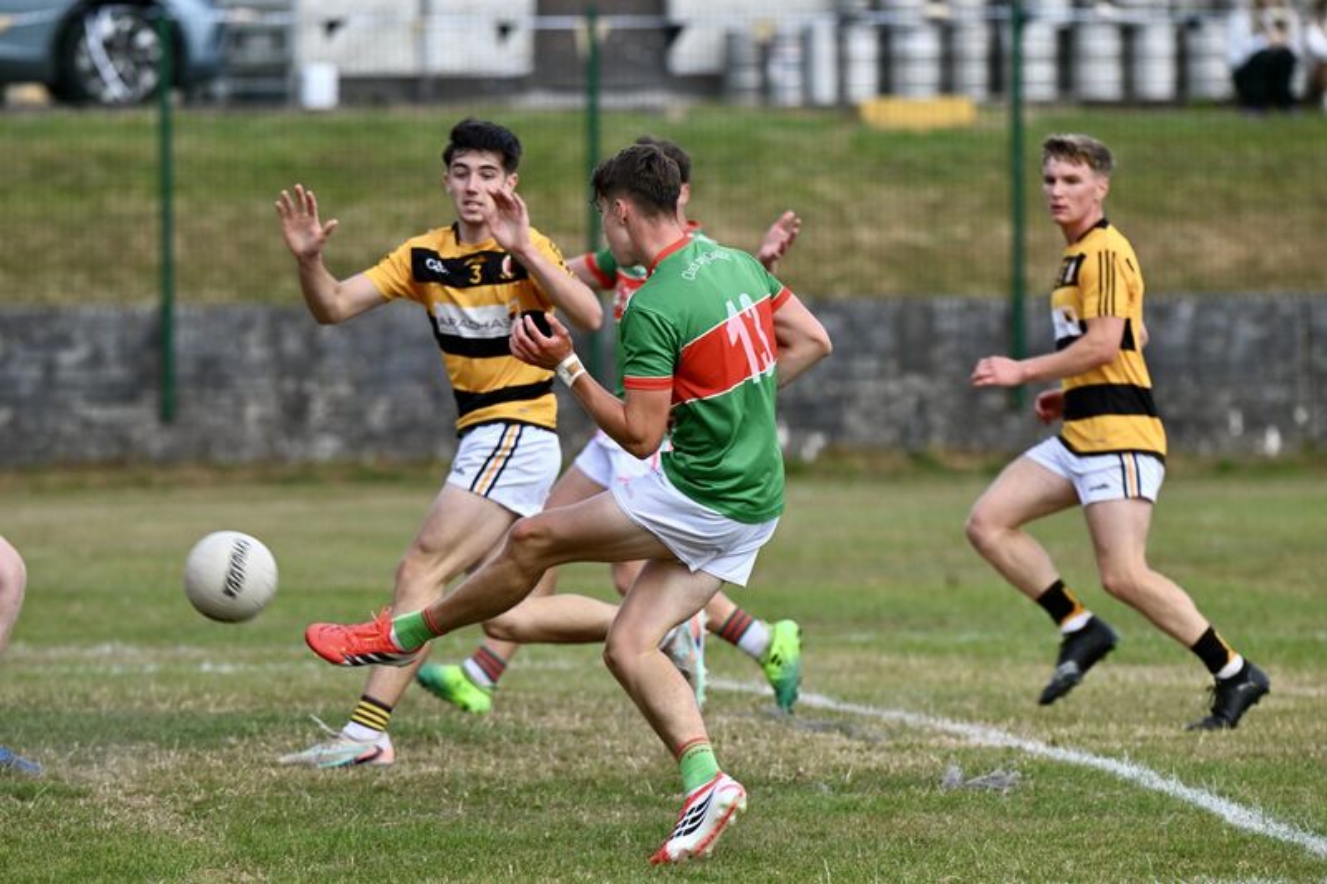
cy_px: 442
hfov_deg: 5.6
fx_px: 13635
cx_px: 664
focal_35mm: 370
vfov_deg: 3.7
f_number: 6.3
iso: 1100
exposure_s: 1/640
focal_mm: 370
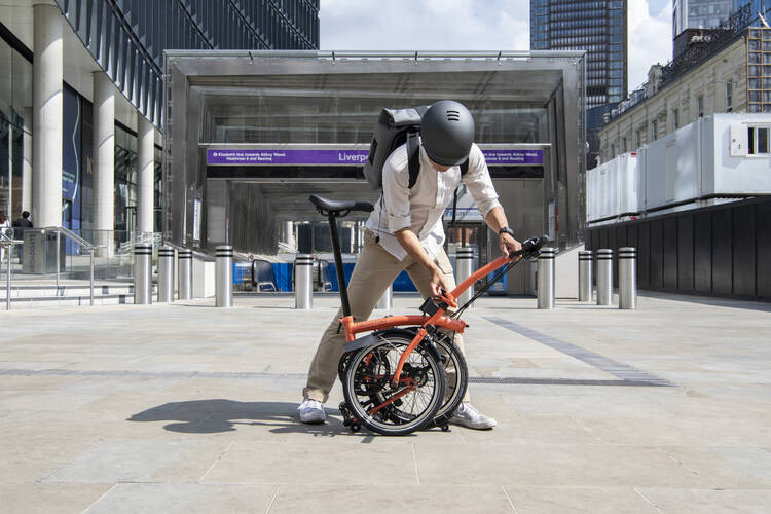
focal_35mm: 35
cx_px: 386
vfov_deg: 37.9
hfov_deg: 54.4
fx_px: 750
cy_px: 257
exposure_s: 1/250
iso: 160
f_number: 9
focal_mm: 35
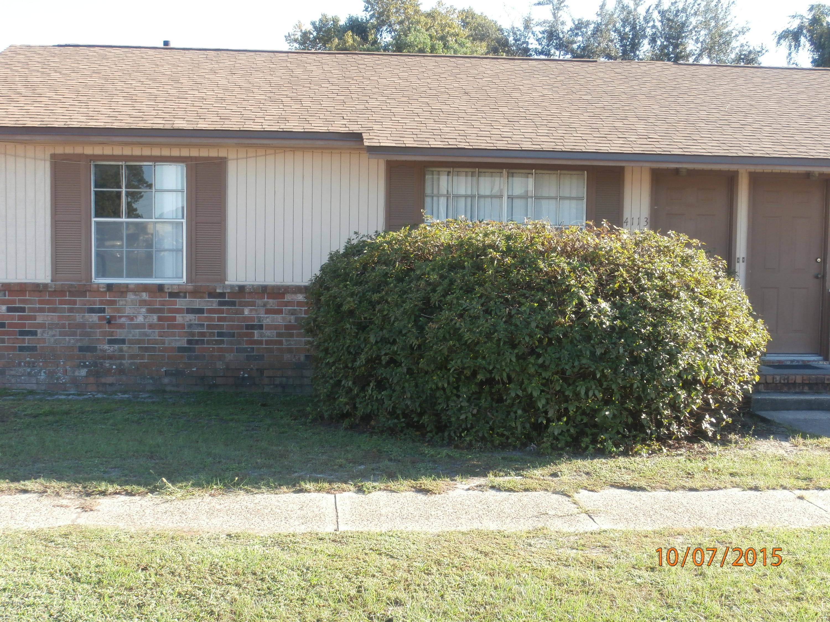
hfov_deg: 40.4
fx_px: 1127
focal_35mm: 47
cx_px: 415
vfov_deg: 30.9
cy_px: 311
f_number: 4.2
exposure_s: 1/125
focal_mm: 8.29
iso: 100
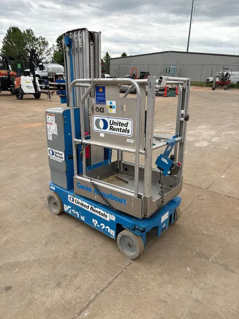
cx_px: 120
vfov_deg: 67.3
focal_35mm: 26
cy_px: 160
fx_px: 239
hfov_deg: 53.1
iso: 50
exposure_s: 1/608
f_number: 1.6
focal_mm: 5.96
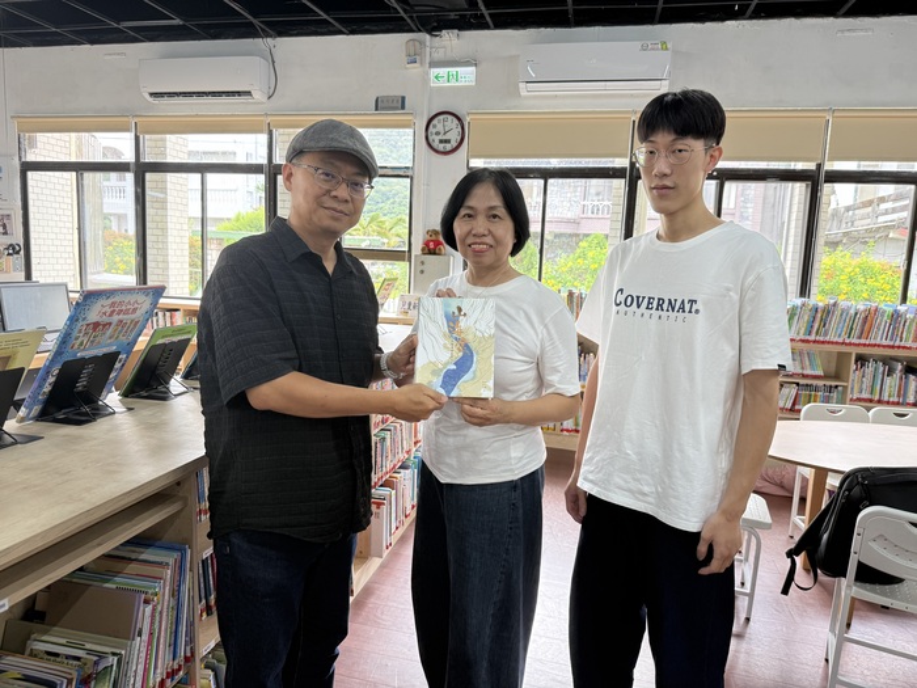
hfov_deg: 71.6
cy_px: 344
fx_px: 636
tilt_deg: -7.2
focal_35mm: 24
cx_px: 458
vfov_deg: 56.8
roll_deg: -3.2
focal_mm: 6.76
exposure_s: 1/120
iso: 100
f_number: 1.78
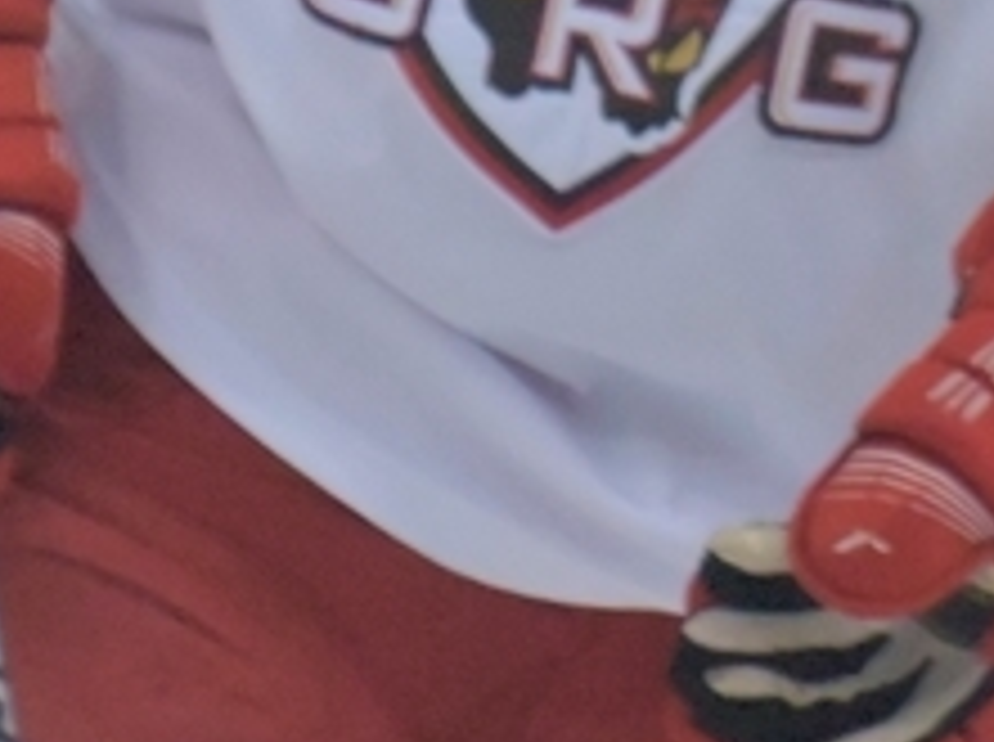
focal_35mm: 837
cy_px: -396
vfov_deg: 1.8
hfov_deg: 2.4
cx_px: 1840
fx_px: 23995
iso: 720
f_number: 4.5
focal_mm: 59.4
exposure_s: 1/500
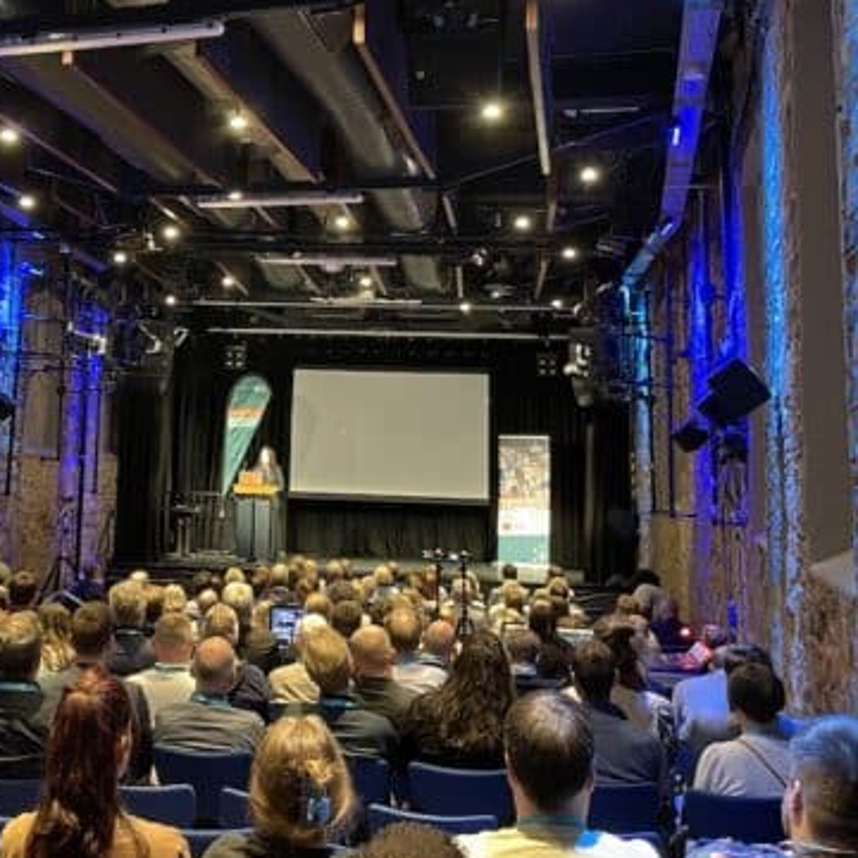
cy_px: 281
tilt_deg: +8.6
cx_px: 231
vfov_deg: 34.3
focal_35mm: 49
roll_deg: -2.2
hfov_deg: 34.1
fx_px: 1374
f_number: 1.6
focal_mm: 4.2
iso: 500
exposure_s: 1/25
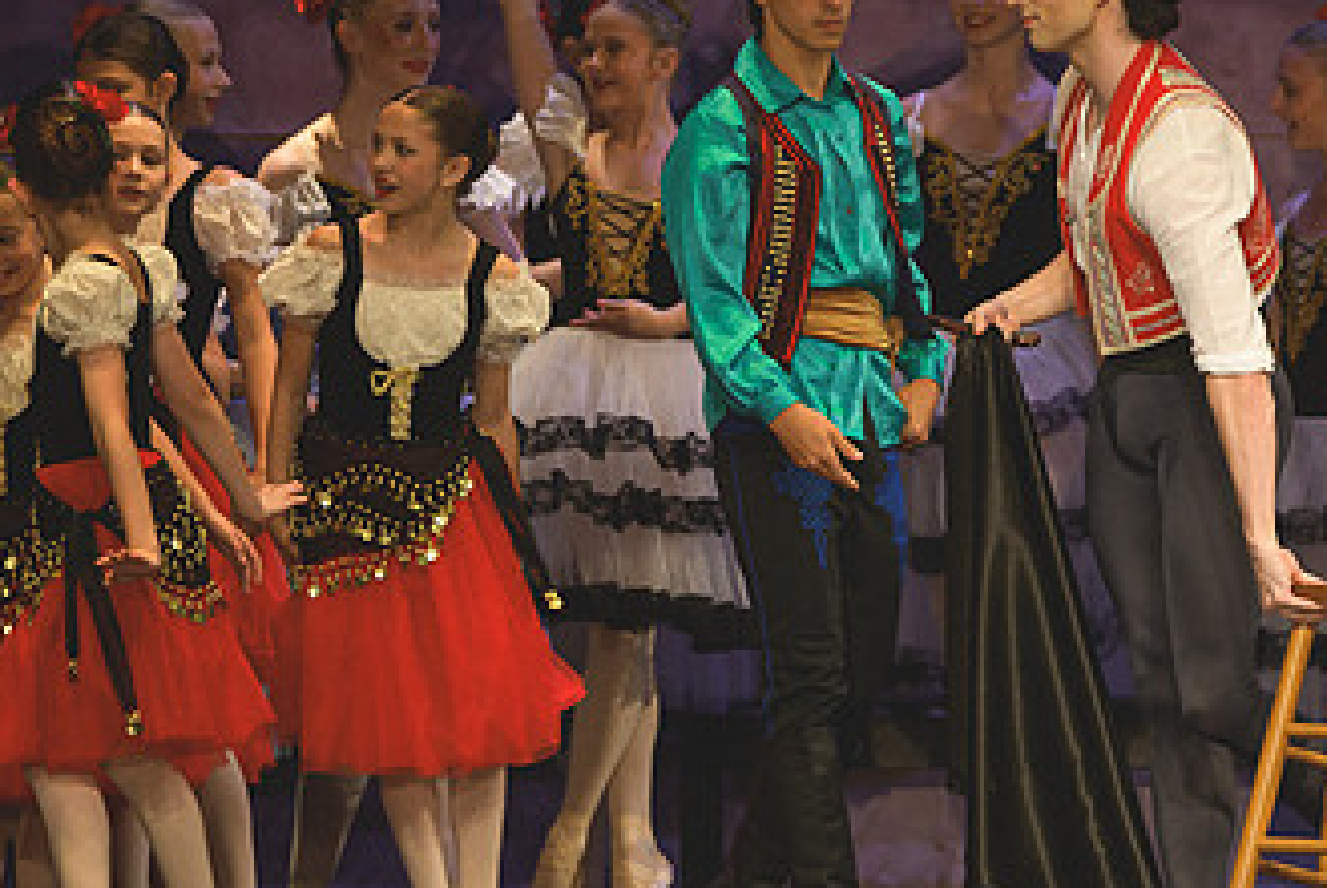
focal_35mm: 528
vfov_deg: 2.6
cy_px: 315
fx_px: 19479
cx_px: 996
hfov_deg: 3.9
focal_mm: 200
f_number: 2.8
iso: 1400
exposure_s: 1/400
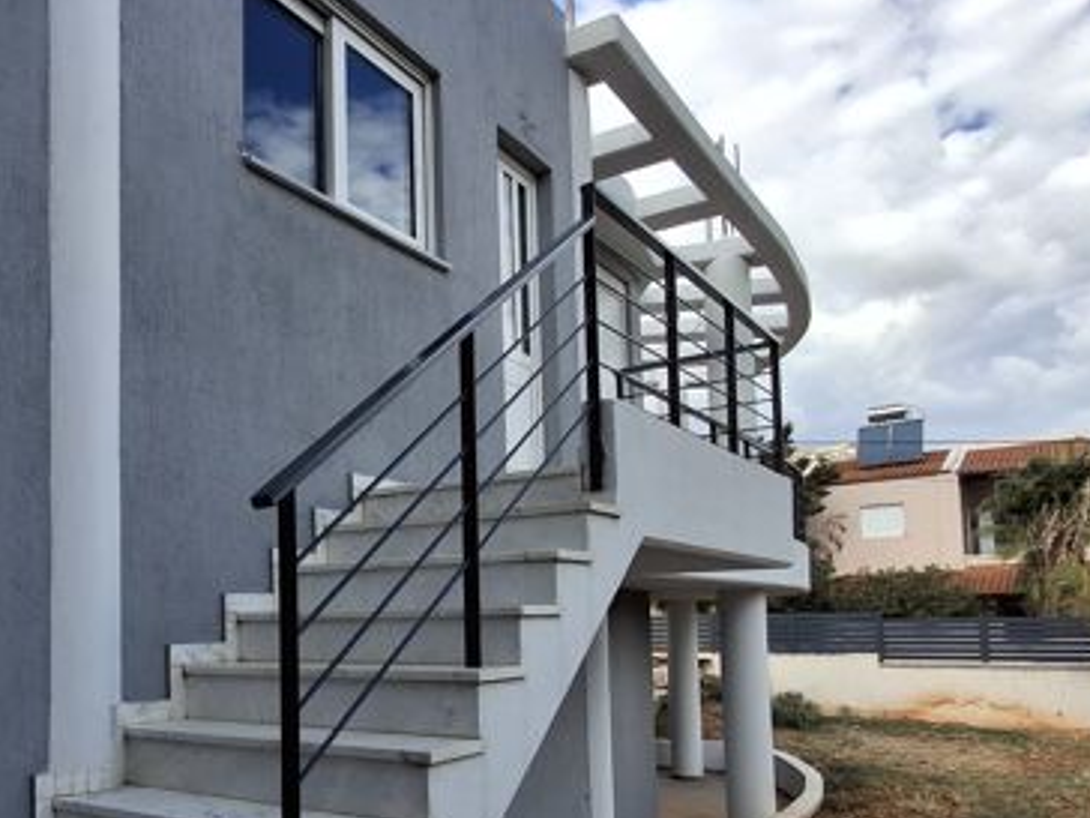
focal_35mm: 31
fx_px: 976
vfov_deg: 45.0
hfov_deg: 57.0
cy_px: 524
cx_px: 358
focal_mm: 1.64
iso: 40
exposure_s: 1/1387
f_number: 2.2
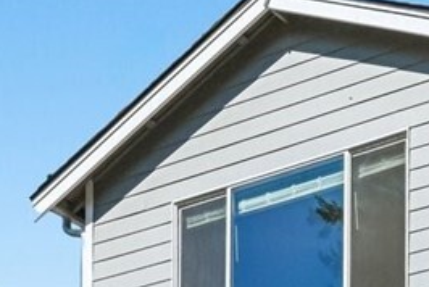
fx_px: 1443
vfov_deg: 10.0
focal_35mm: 121
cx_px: 741
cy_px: 675
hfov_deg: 15.0
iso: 400
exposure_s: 1/1600
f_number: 8
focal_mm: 19
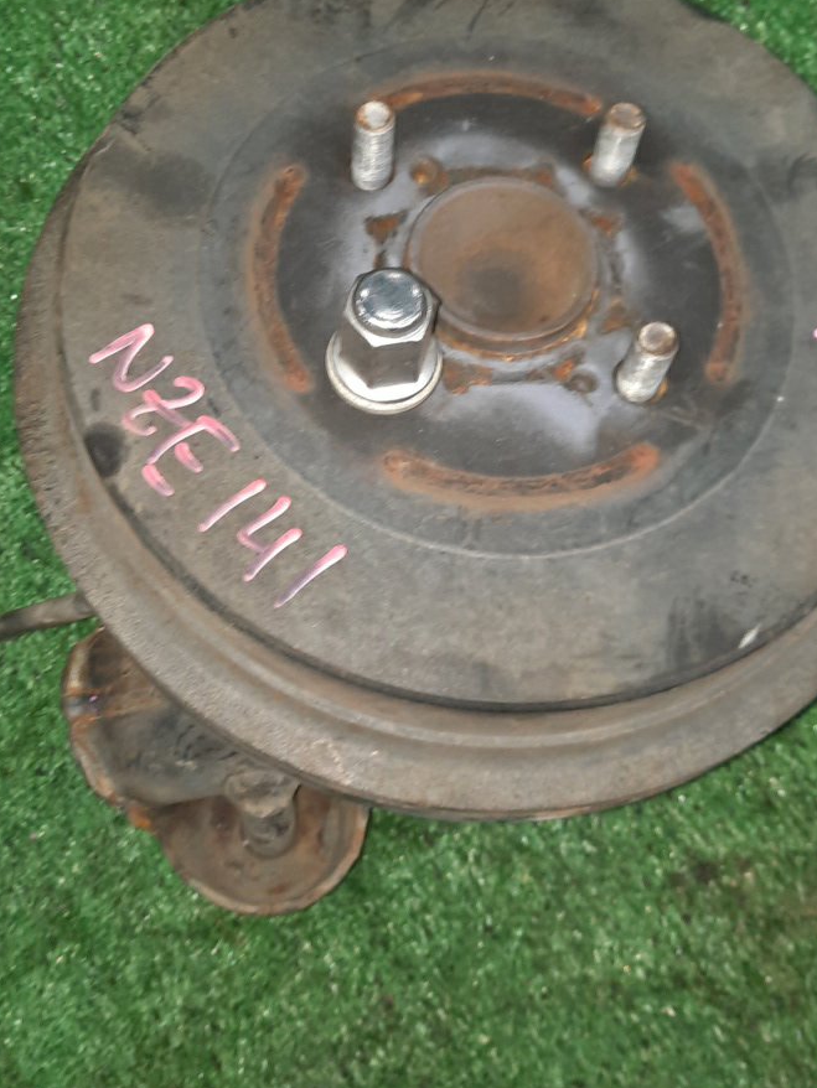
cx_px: 448
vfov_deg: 45.3
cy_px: 390
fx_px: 1290
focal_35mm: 41
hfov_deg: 35.1
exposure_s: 1/33
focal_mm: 4.6
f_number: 2
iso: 367
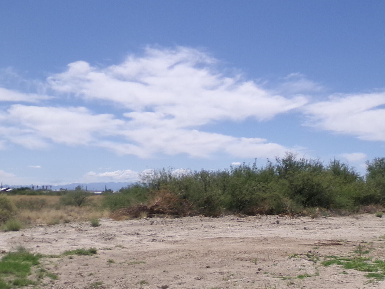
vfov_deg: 28.1
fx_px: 556
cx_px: 236
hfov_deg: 38.0
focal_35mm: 50
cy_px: 255
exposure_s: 1/200
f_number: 11.07
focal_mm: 4.3
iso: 100
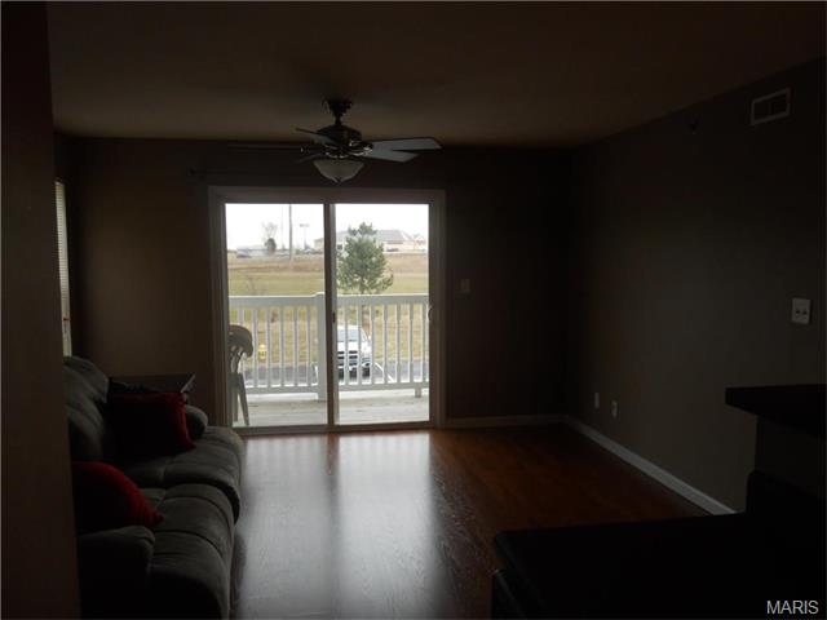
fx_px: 669
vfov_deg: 49.7
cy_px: 310
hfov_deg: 63.4
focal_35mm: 28
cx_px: 414
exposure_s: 1/250
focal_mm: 5
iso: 200
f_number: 2.7
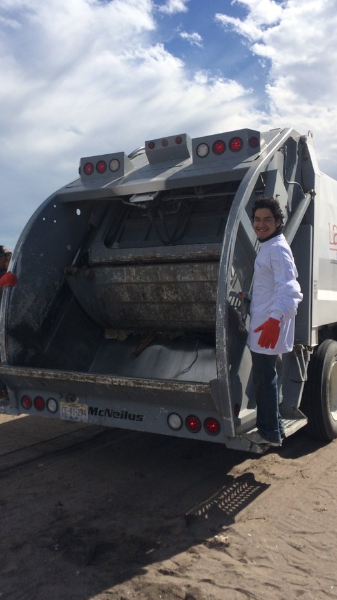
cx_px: 133
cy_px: 275
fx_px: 572
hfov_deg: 32.7
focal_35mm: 36
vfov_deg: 55.2
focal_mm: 4.12
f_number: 2.2
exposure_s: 1/4115
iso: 40
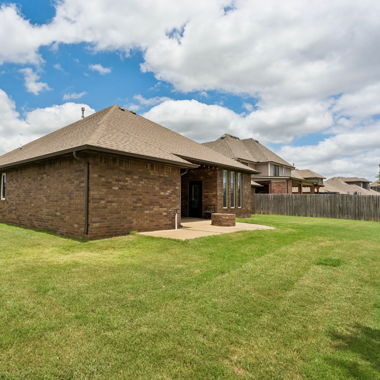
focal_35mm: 21
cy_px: 195
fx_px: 261
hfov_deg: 70.3
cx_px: 131
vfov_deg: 72.1
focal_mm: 16
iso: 800
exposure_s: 1/6400
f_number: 8
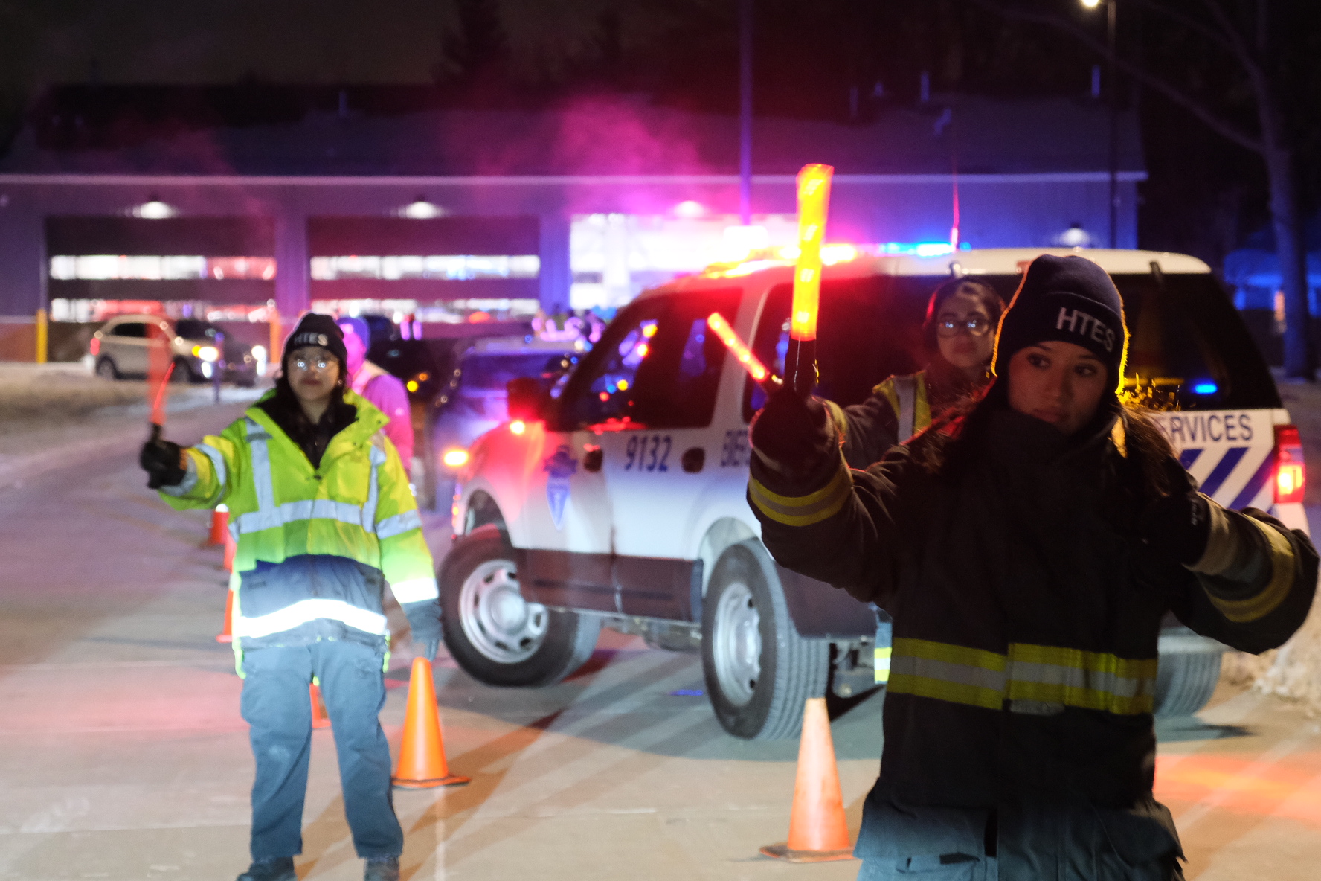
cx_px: 660
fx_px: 3045
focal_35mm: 83
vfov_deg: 16.5
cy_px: 440
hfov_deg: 24.5
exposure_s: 1/42
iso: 6400
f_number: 4
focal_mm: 55
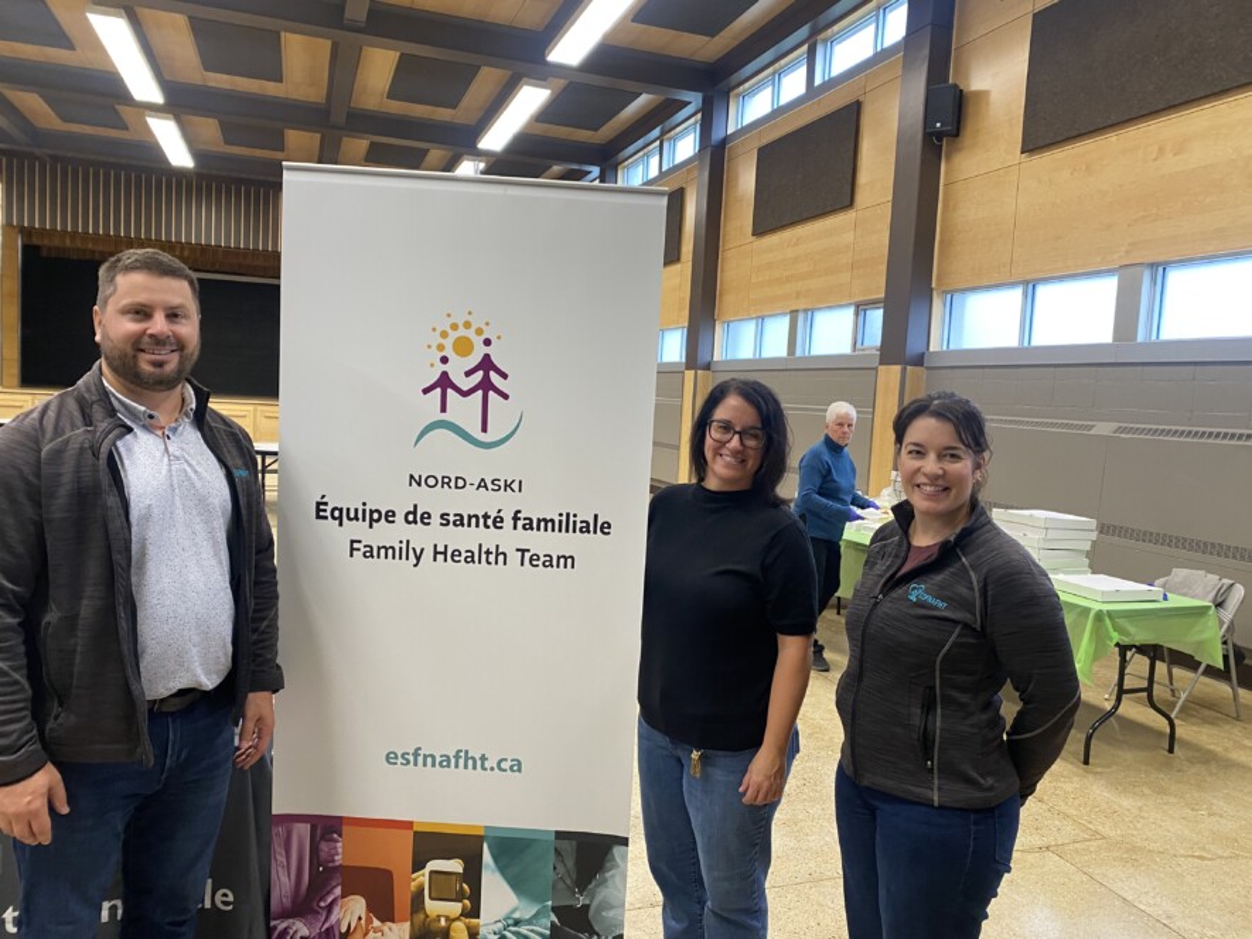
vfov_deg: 53.1
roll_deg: -2.9
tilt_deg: -4.0
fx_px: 941
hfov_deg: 67.3
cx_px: 626
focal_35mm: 26
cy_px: 470
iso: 250
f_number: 1.8
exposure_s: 1/60
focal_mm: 4.25
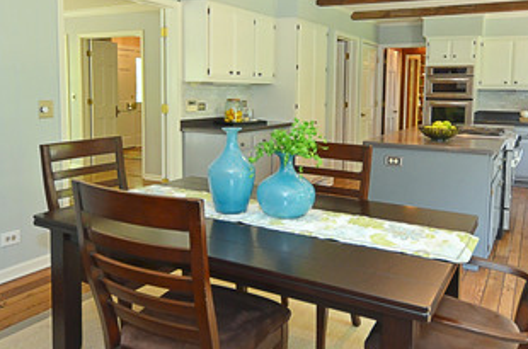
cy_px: 124
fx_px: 454
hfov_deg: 60.4
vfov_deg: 41.7
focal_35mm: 31
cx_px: 281
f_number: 4
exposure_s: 1/80
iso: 800
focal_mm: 10
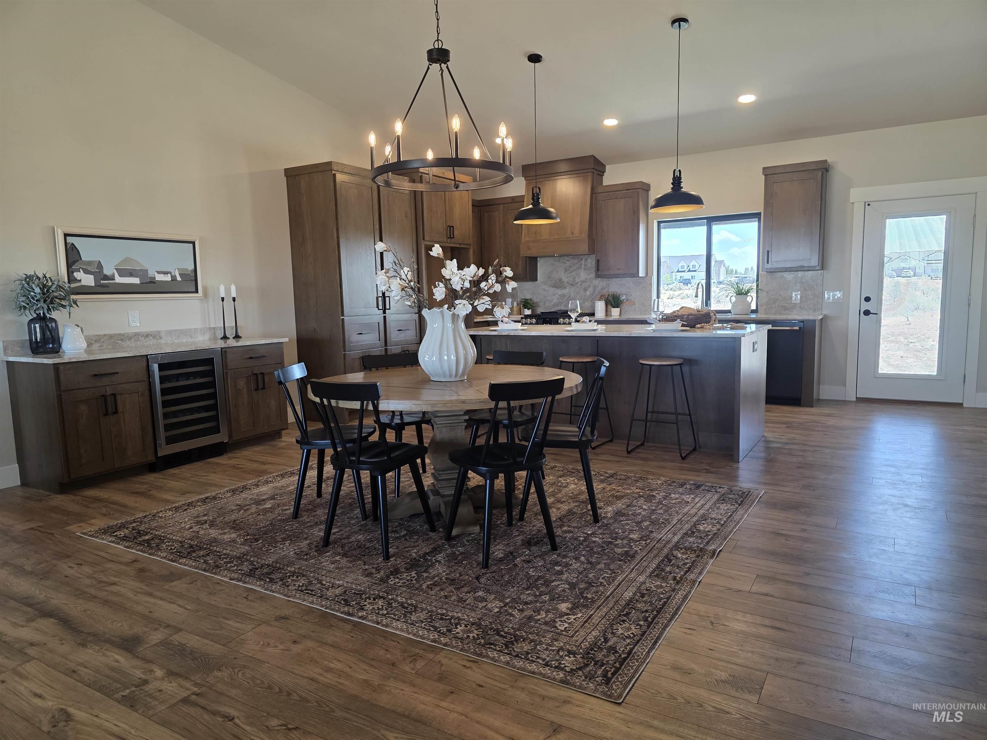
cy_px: 370
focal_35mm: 23
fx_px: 656
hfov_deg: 73.9
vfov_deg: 58.9
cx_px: 494
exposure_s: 1/120
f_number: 1.7
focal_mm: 6.3
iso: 160
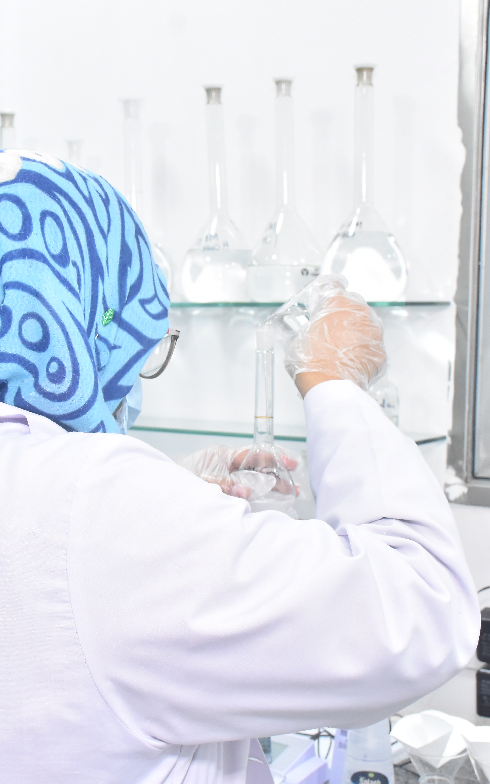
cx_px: 183
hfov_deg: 21.6
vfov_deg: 34.0
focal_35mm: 60
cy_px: 393
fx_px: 1282
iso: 1600
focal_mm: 26
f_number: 8
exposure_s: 1/100
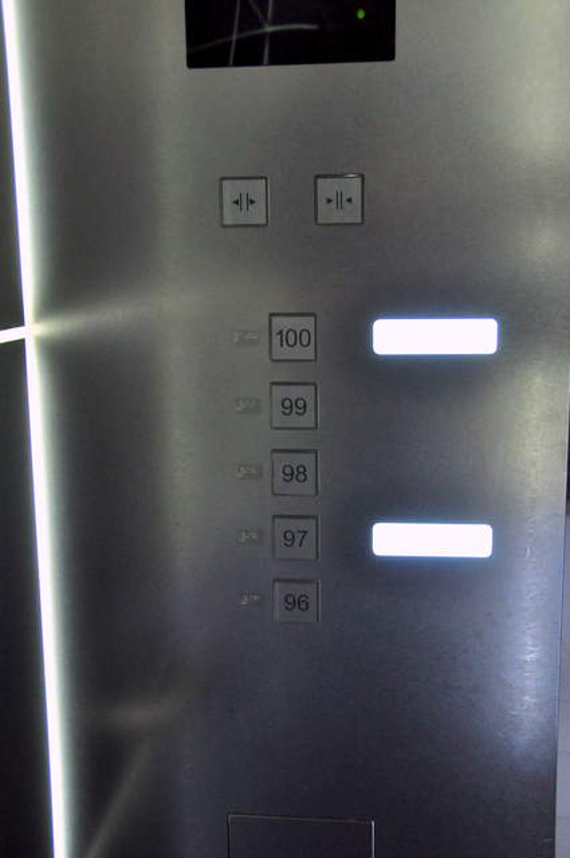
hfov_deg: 32.9
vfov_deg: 48.0
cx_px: 285
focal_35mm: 40
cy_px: 429
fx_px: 964
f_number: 4.5
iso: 2000
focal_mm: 27
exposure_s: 1/80
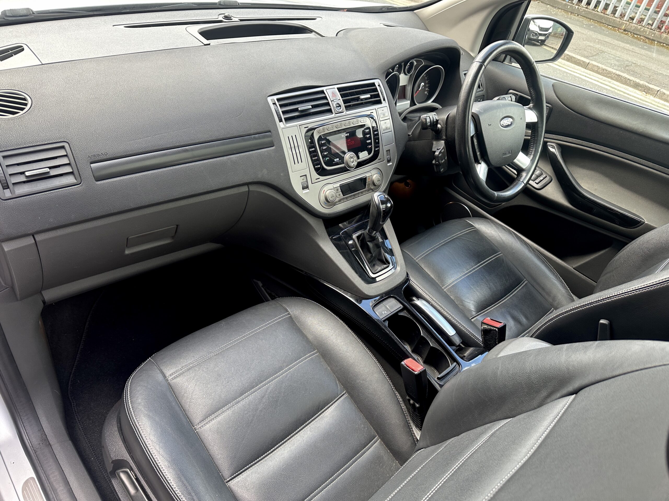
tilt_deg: -37.3
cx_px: 334
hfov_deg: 71.6
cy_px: 250
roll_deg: -11.4
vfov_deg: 56.8
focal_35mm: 24
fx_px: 464
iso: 80
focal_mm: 6.86
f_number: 1.78
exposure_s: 1/121
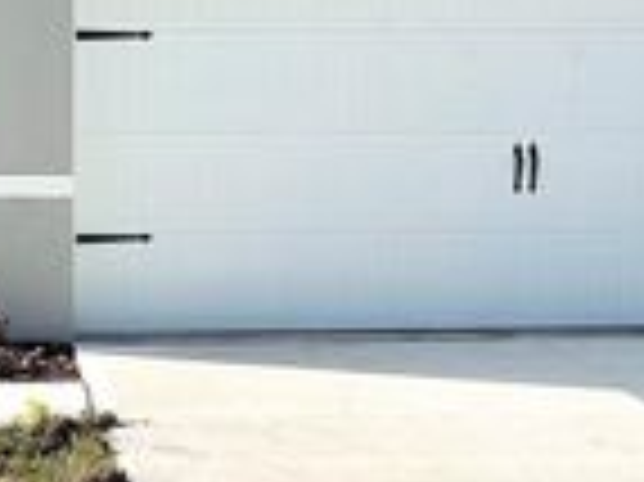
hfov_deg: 21.3
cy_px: 178
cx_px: 126
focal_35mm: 91
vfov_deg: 16.2
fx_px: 1692
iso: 50
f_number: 1.5
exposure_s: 1/6211
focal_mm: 5.7
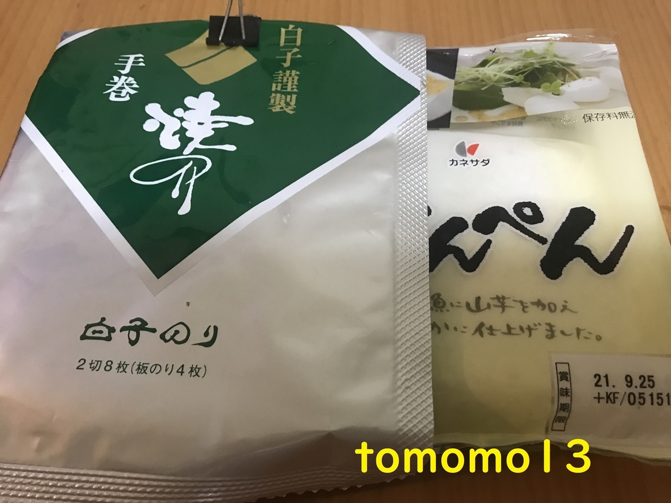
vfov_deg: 49.7
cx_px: 336
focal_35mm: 28
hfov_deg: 63.4
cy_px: 252
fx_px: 543
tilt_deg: -58.9
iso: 100
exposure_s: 1/17
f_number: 1.8
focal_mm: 3.99
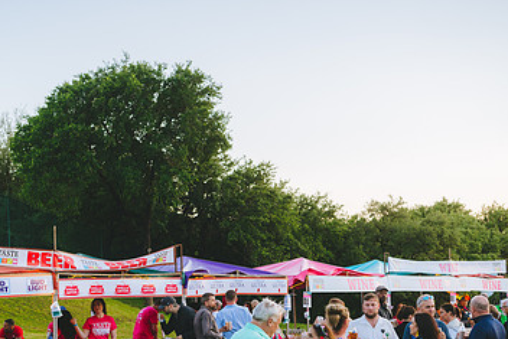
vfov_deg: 20.4
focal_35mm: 66
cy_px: 278
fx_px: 932
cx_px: 209
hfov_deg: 30.4
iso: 64
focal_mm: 40
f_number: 3.5
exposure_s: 1/160
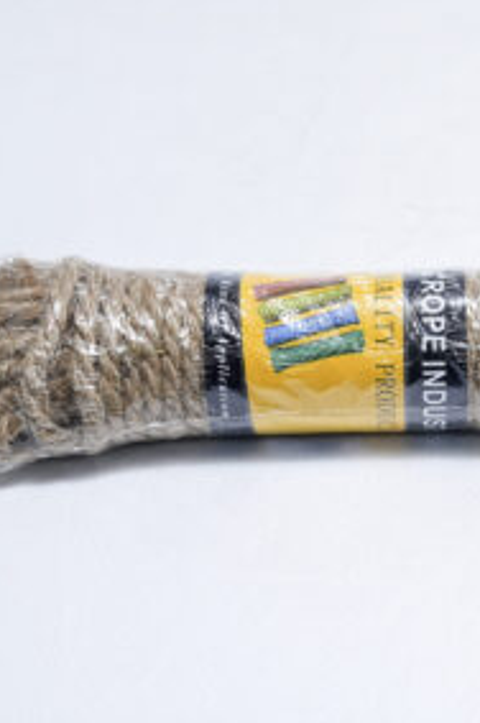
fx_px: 2045
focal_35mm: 102
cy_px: 359
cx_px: 378
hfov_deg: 13.3
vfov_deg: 20.0
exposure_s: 1/200
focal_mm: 67
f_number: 9
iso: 3200
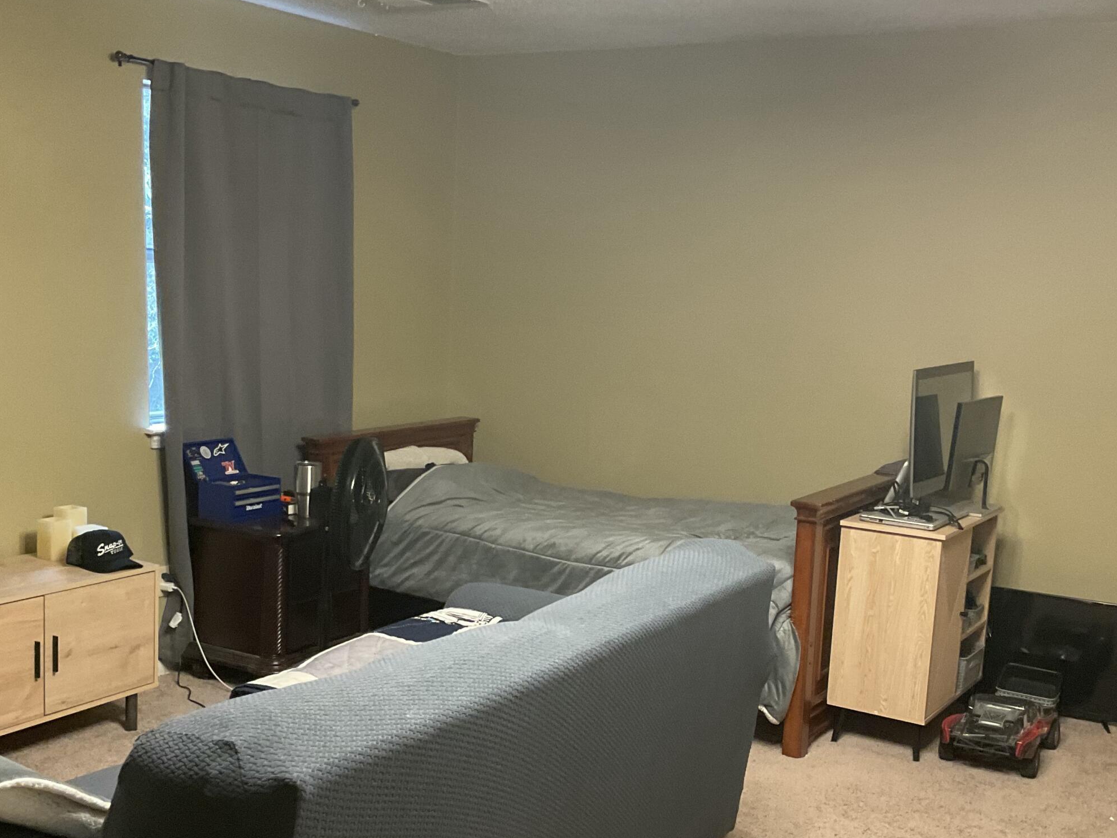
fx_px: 1420
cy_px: 522
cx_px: 511
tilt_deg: -11.3
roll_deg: -3.5
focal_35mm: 44
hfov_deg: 42.9
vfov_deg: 32.7
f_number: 1.8
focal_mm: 3
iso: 160
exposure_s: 1/60
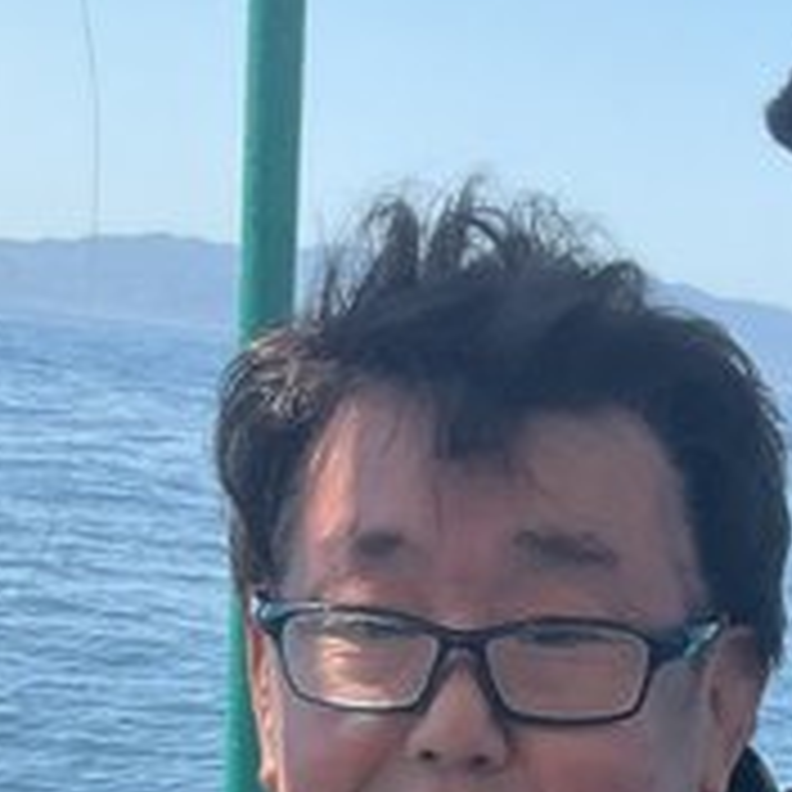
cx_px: 684
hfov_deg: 14.0
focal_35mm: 124
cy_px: 1336
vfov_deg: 13.0
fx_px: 3210
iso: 25
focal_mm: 3
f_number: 1.8
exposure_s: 1/912
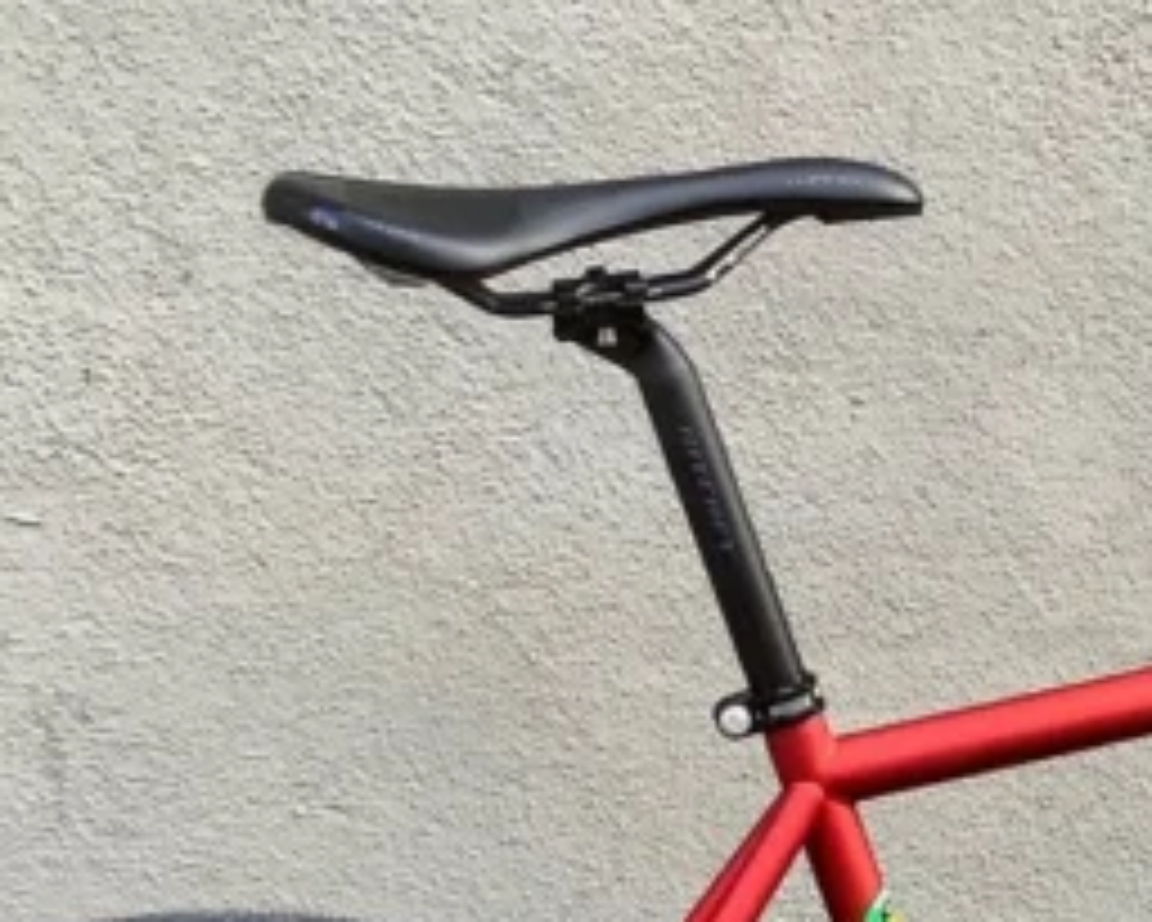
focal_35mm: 85
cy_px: 1034
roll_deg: -3.1
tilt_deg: -25.9
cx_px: 1210
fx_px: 2899
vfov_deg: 17.4
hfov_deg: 21.5
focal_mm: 3.3
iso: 64
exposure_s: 1/120
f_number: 2.4
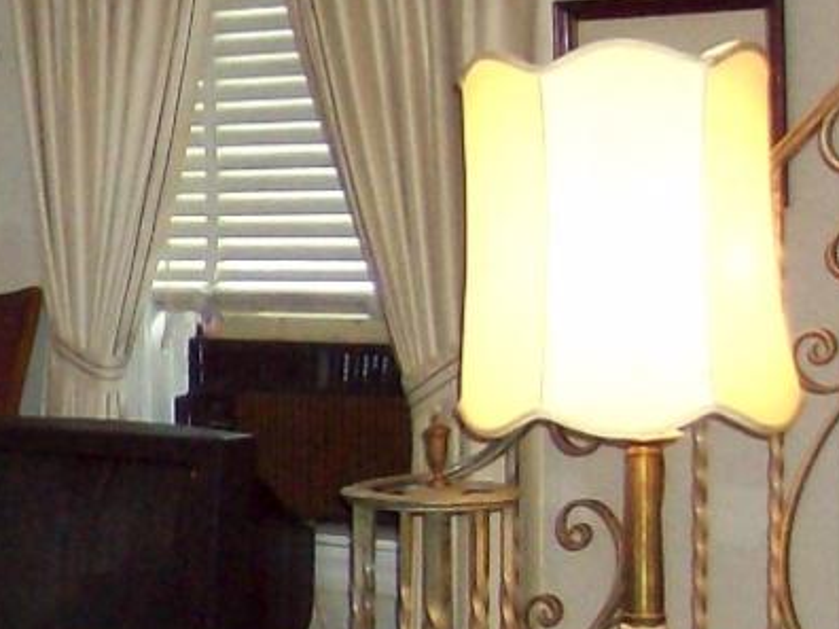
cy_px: 542
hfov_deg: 13.5
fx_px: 3175
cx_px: -657
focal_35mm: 131
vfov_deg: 11.3
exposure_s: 1/60
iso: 200
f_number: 2.8
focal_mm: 6
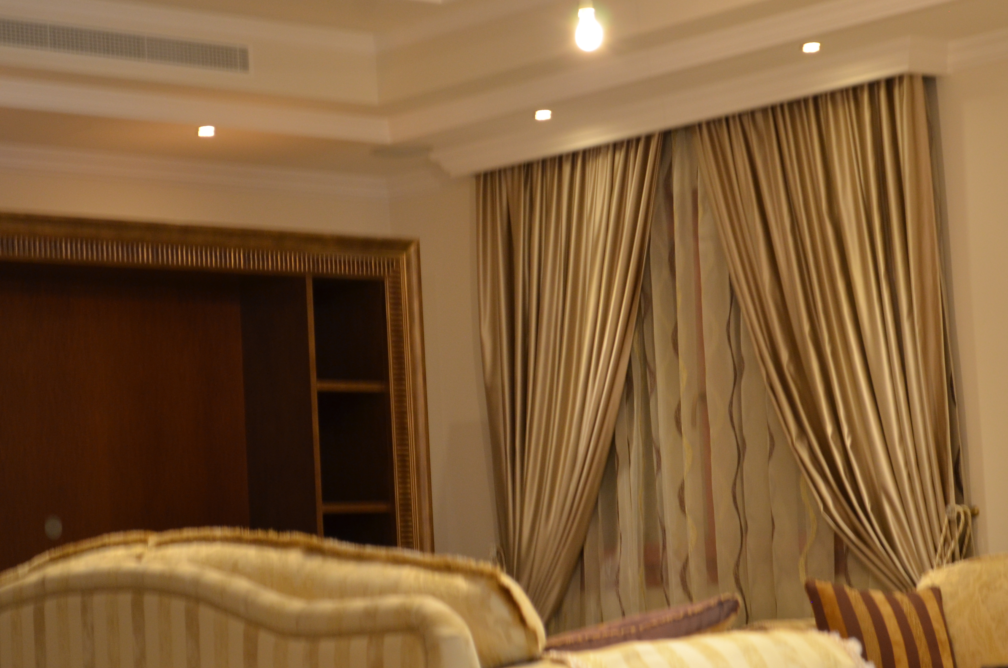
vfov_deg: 14.0
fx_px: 2710
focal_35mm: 97
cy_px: 391
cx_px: 576
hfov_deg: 21.1
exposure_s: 1/6
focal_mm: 48
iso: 640
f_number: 5.6
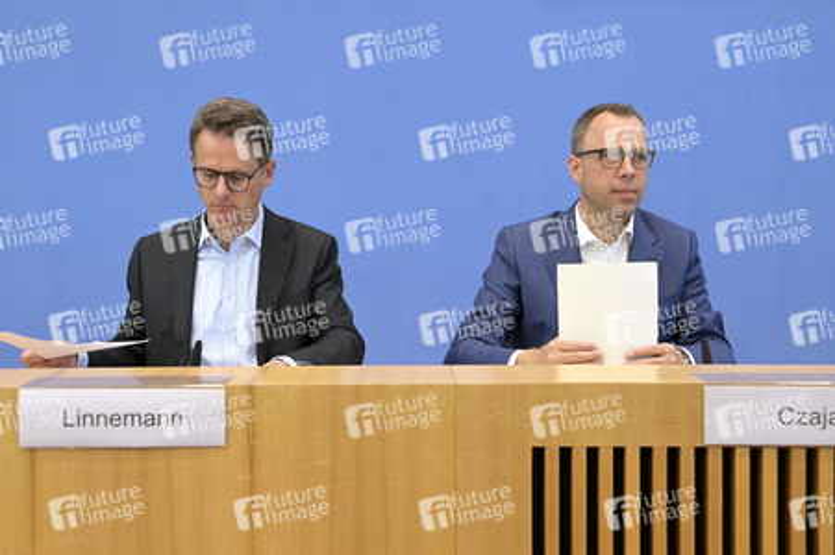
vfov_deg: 28.0
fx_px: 1112
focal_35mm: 48
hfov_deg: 41.1
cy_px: 278
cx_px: 418
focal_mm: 48
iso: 4000
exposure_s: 1/400
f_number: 6.3
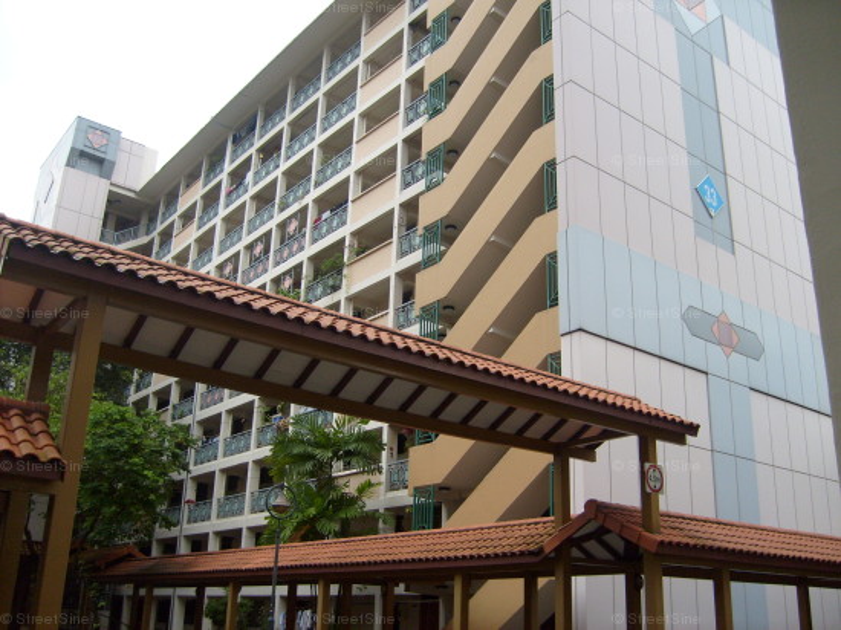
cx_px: 420
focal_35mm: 35
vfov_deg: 40.7
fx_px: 850
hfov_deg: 52.6
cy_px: 315
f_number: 7.1
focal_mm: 5.8
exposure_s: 1/180
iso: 80
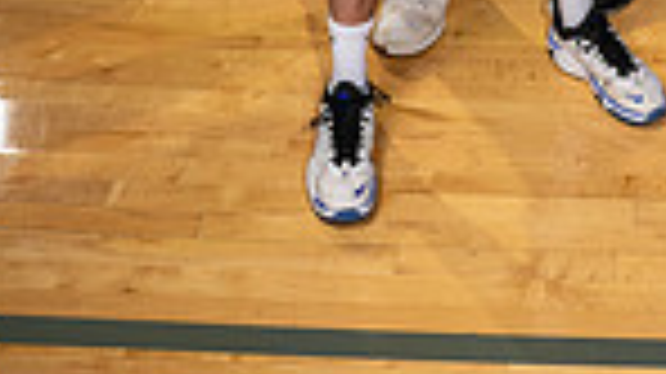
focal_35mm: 89
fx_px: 1571
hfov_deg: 23.3
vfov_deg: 11.2
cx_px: 612
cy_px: -550
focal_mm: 28
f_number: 8
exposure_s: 1/250
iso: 250
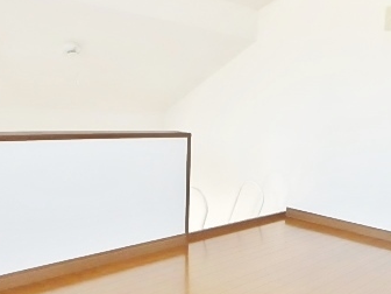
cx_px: 294
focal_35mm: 40
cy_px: 256
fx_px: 452
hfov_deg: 45.2
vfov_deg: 34.3
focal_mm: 3.7
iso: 400
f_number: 3.5
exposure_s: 1/30
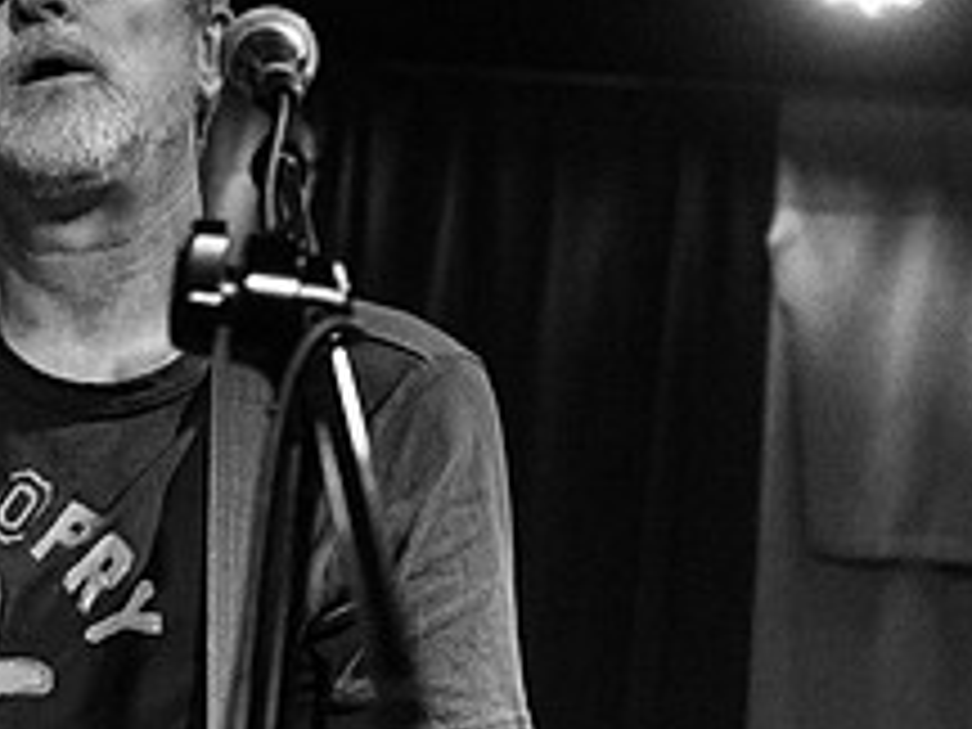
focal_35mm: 146
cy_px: 308
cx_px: 65
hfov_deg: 13.4
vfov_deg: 10.2
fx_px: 4100
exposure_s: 1/80
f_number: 3.2
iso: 3200
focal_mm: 52
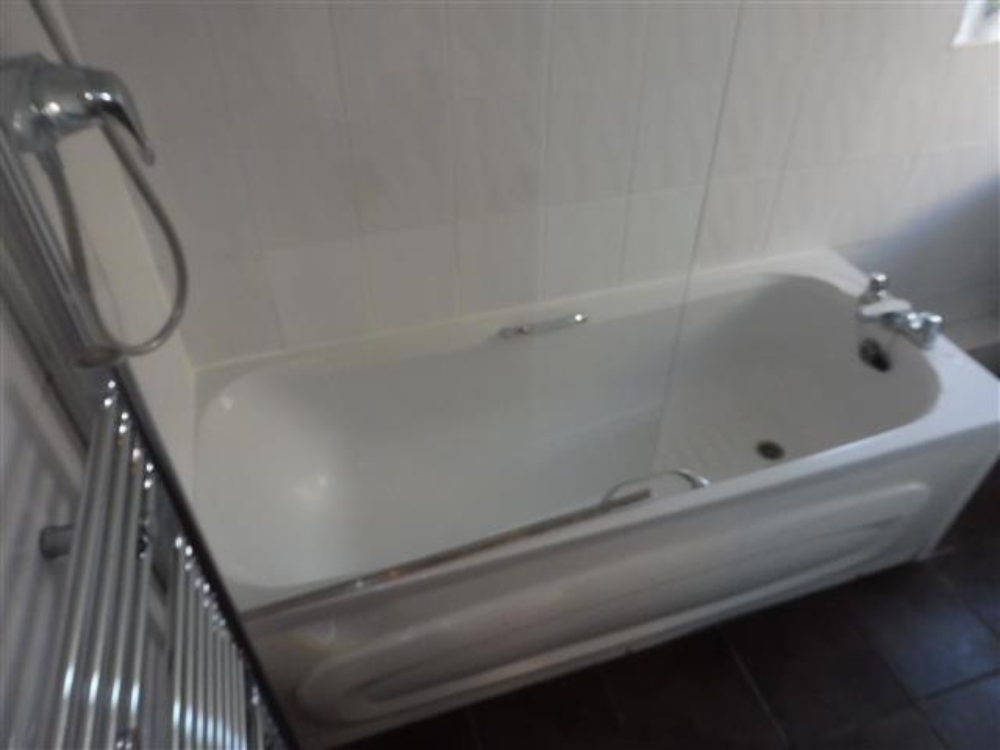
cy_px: 375
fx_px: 693
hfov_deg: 71.6
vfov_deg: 56.8
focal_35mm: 24
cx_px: 500
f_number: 4
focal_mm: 4.3
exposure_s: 1/60
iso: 400
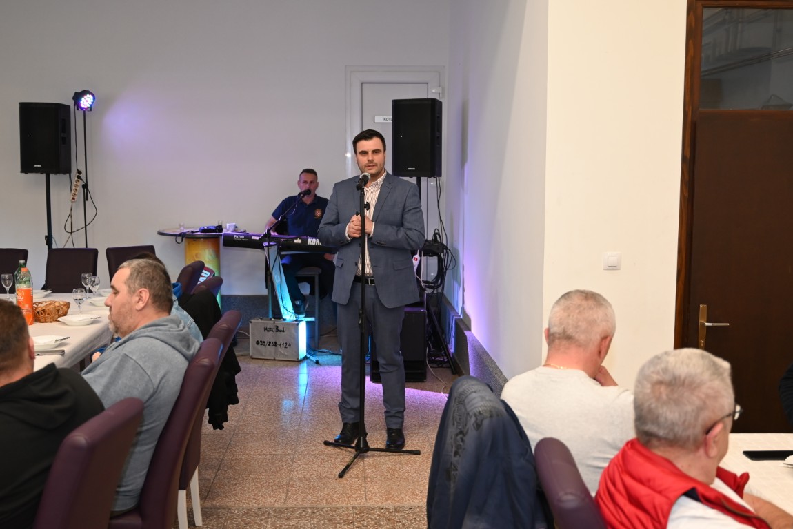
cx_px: 396
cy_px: 264
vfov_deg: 33.4
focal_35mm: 40
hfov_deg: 48.4
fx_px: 882
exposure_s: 1/60
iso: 1000
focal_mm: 40
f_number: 4
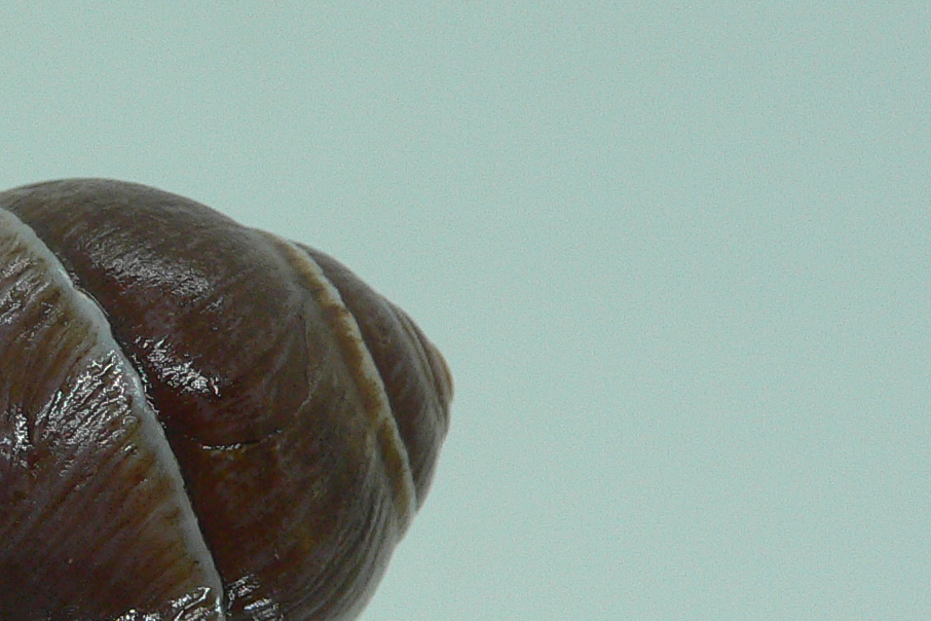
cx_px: -35
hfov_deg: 23.8
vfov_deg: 16.6
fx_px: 2095
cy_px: 559
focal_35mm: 81
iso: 150
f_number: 2.8
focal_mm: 4.6
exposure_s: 1/60
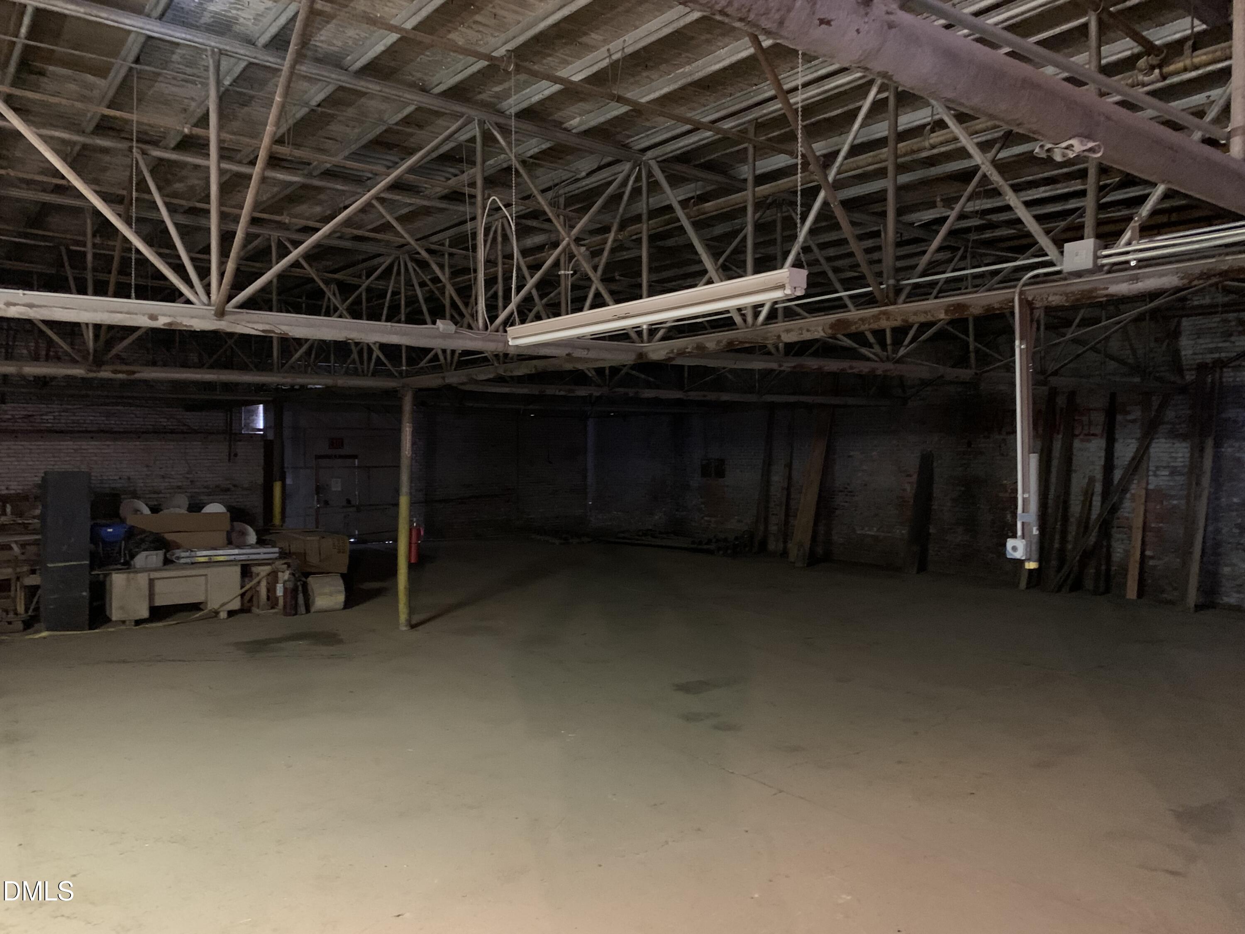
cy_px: 467
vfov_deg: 53.1
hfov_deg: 67.3
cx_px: 622
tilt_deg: -1.8
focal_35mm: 26
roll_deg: -0.1
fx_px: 935
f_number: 1.8
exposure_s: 1/15
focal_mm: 4.25
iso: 1000
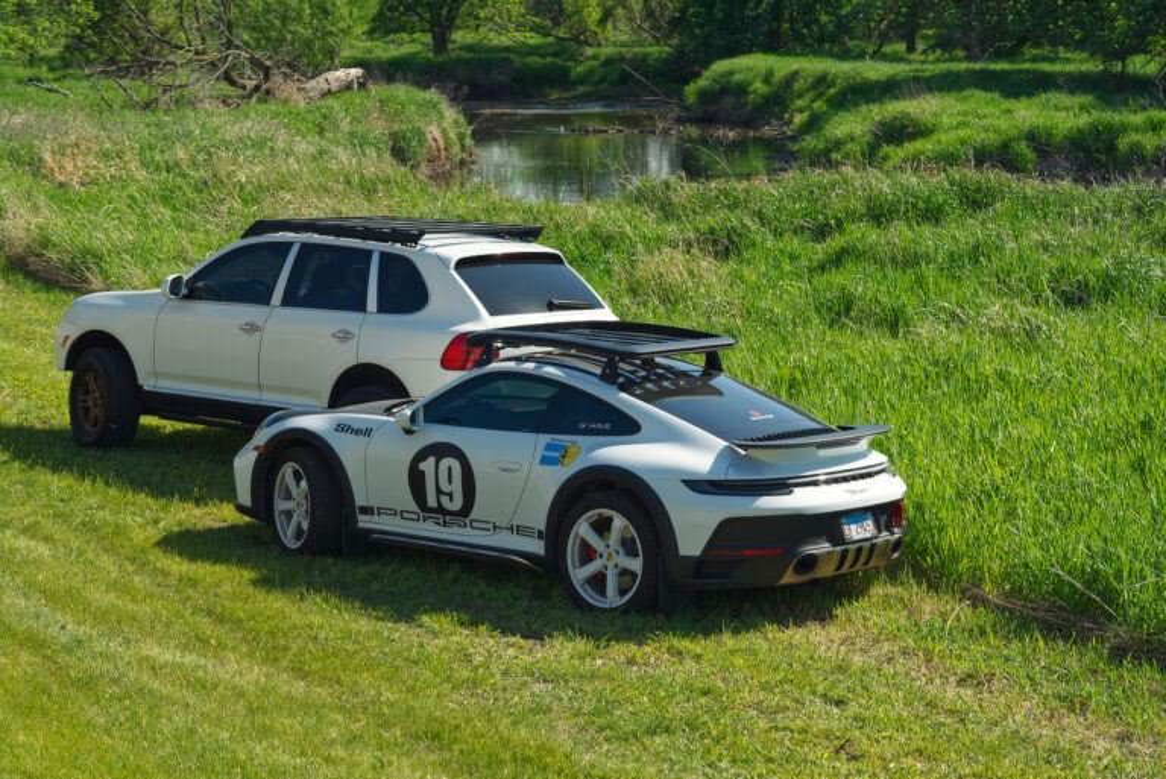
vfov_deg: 15.2
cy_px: 390
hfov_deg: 22.6
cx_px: 583
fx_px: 2917
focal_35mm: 90
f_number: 8
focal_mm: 90
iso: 100
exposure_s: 1/100
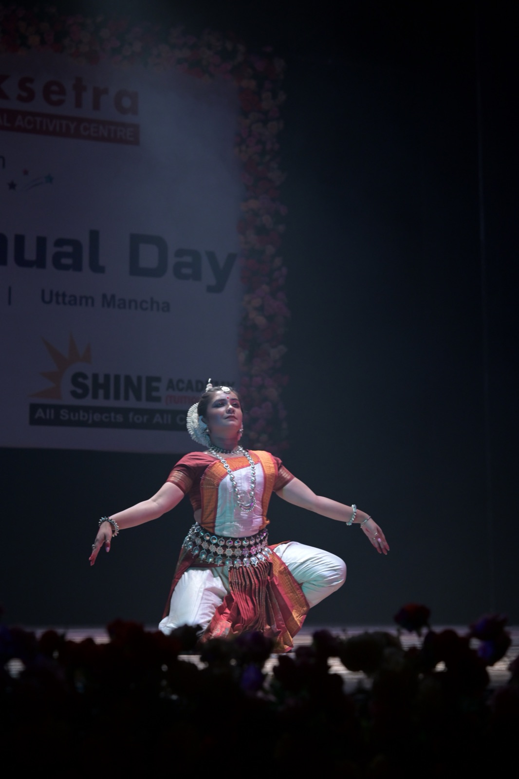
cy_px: 390
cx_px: 260
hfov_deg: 18.2
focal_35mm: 75
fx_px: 1622
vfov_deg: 27.0
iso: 1600
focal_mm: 75
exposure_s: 1/400
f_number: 4
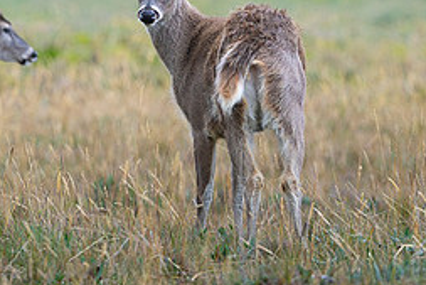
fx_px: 13556
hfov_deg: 1.8
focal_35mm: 1145
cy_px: -17
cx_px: 163
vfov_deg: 1.2
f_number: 7.1
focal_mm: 500
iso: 320
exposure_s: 1/400
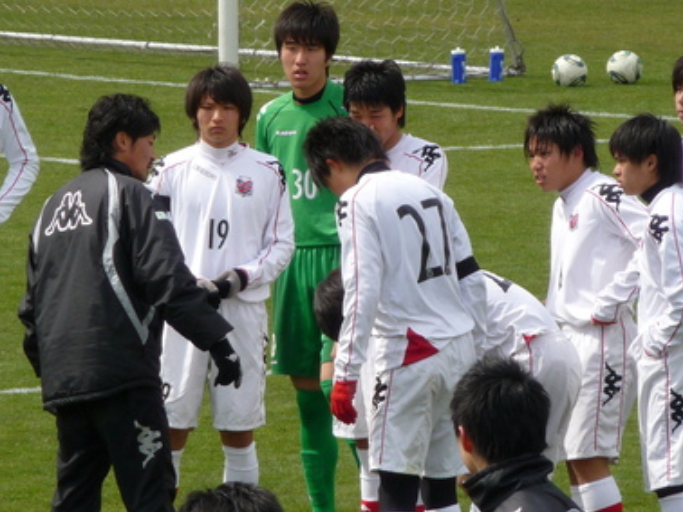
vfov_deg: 2.8
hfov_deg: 3.8
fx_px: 10352
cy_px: 263
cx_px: 360
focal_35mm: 525
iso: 100
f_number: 4.9
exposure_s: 1/500
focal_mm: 47
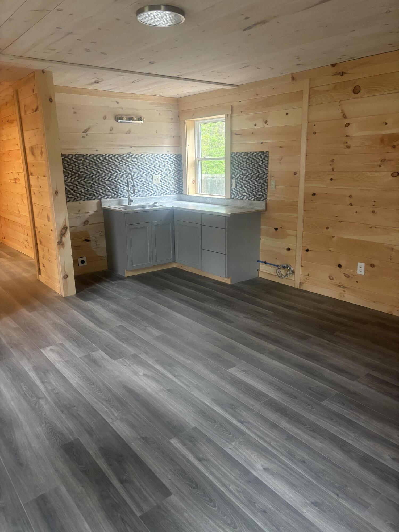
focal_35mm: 26
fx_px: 400
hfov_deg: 53.1
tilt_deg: -14.2
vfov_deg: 67.3
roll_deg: +1.4
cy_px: 266
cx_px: 200
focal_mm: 5.96
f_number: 1.6
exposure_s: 1/60
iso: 250
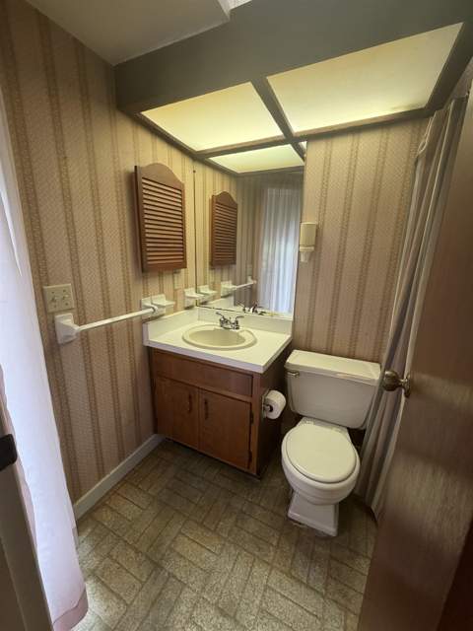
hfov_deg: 85.7
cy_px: 316
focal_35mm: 14
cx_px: 236
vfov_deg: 102.1
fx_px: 255
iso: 320
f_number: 2.2
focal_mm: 2.22
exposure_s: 1/120
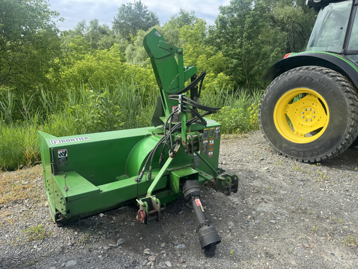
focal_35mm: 24
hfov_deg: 71.6
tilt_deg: -16.5
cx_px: 179
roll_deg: -2.3
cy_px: 134
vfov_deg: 56.8
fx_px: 248
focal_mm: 6.76
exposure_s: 1/1261
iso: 80
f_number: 1.78
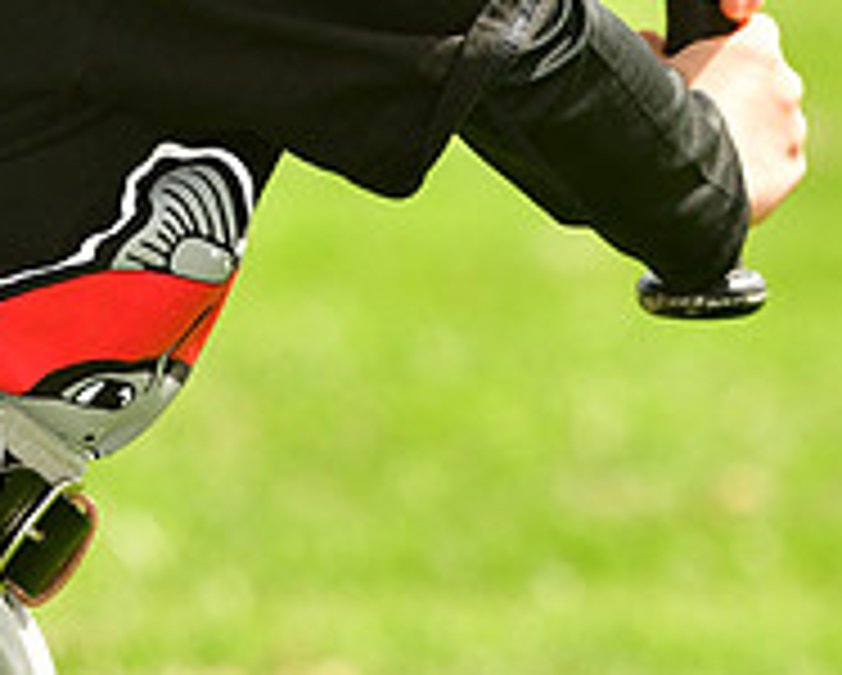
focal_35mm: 676
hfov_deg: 2.9
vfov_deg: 2.3
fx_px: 16875
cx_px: 232
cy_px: -477
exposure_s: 1/640
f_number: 5
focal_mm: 155
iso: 200
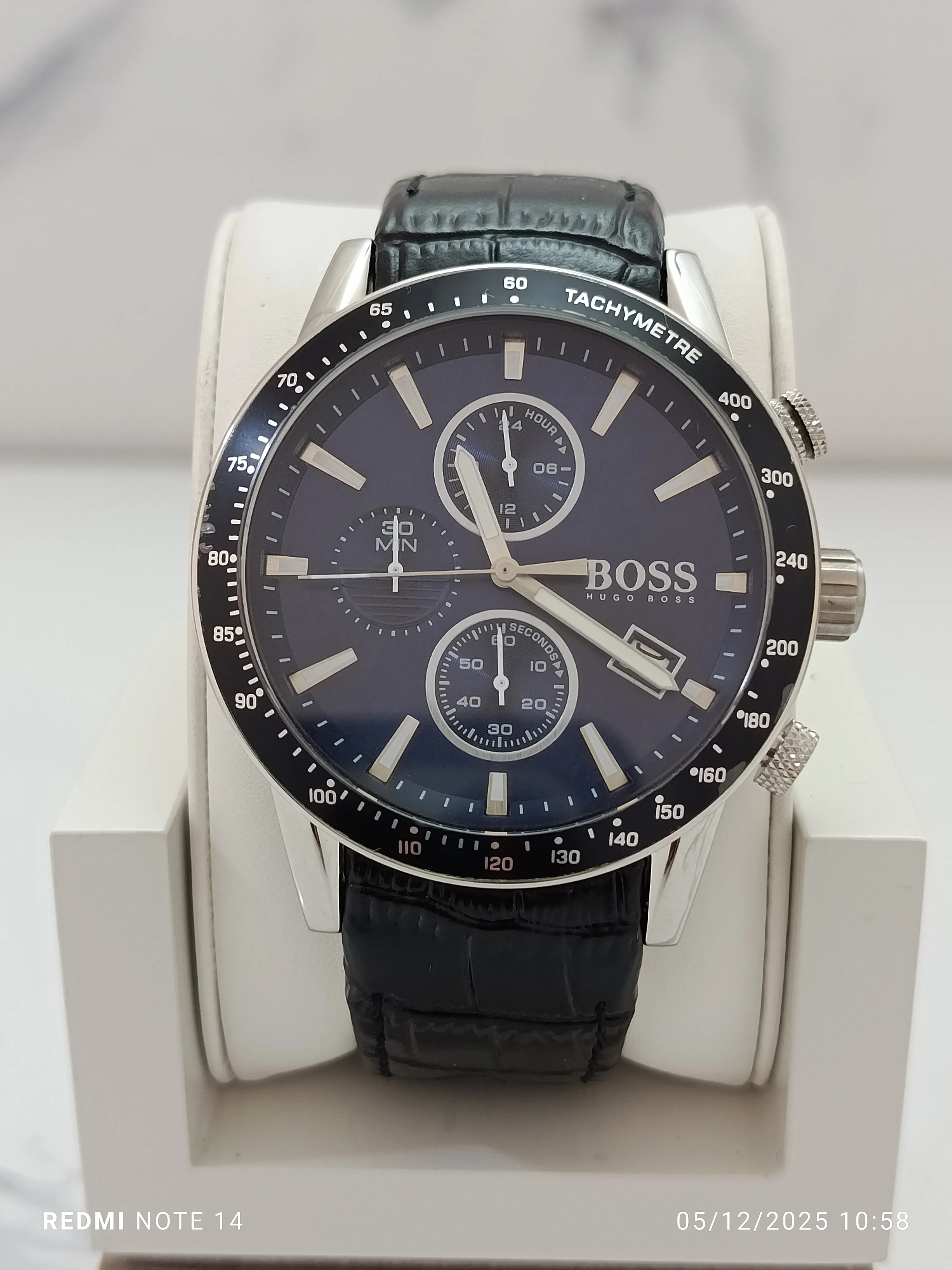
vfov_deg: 39.7
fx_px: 1760
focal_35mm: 48
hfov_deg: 30.3
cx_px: 476
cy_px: 635
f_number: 1.7
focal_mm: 5.24
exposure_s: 1/100
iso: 473
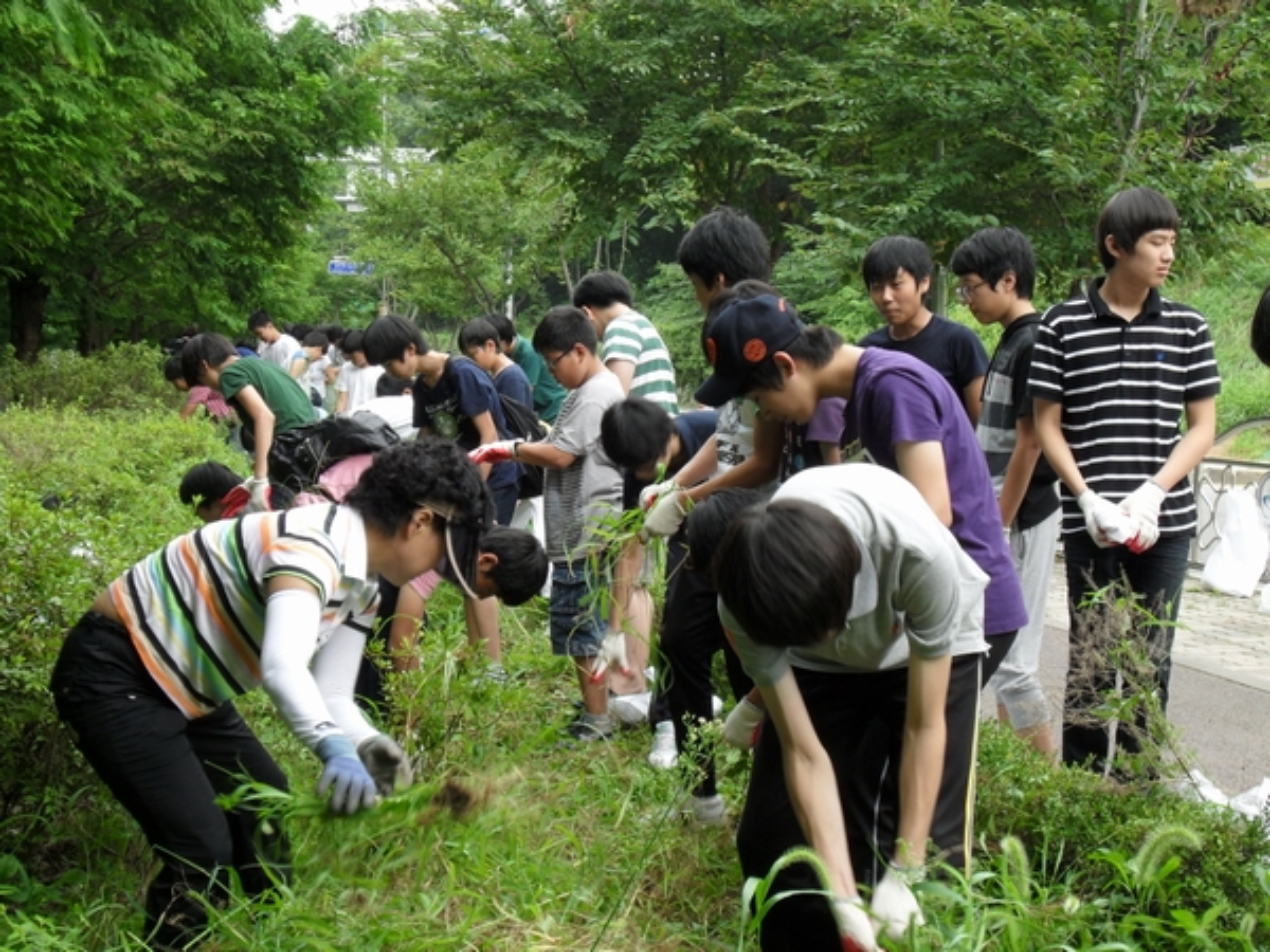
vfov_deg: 24.4
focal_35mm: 60
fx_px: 2201
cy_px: 476
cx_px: 635
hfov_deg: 32.2
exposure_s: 1/90
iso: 100
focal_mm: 10.7
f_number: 5.1
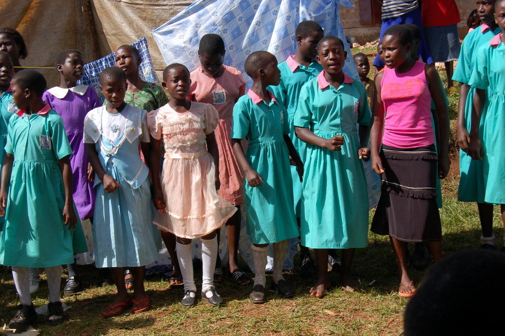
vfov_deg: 23.7
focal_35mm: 57
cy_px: 168
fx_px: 799
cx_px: 252
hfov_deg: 35.1
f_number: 9
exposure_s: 1/320
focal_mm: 38
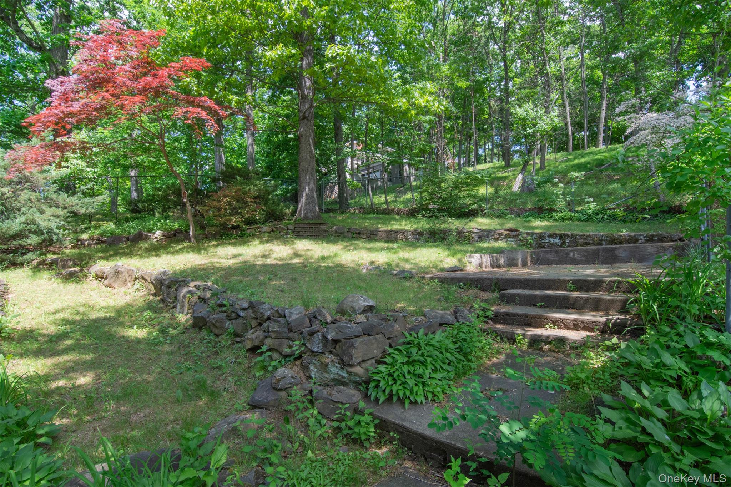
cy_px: 244
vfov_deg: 72.0
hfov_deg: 95.0
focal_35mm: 16
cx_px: 366
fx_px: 335
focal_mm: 11
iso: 640
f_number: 11
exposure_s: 1/125
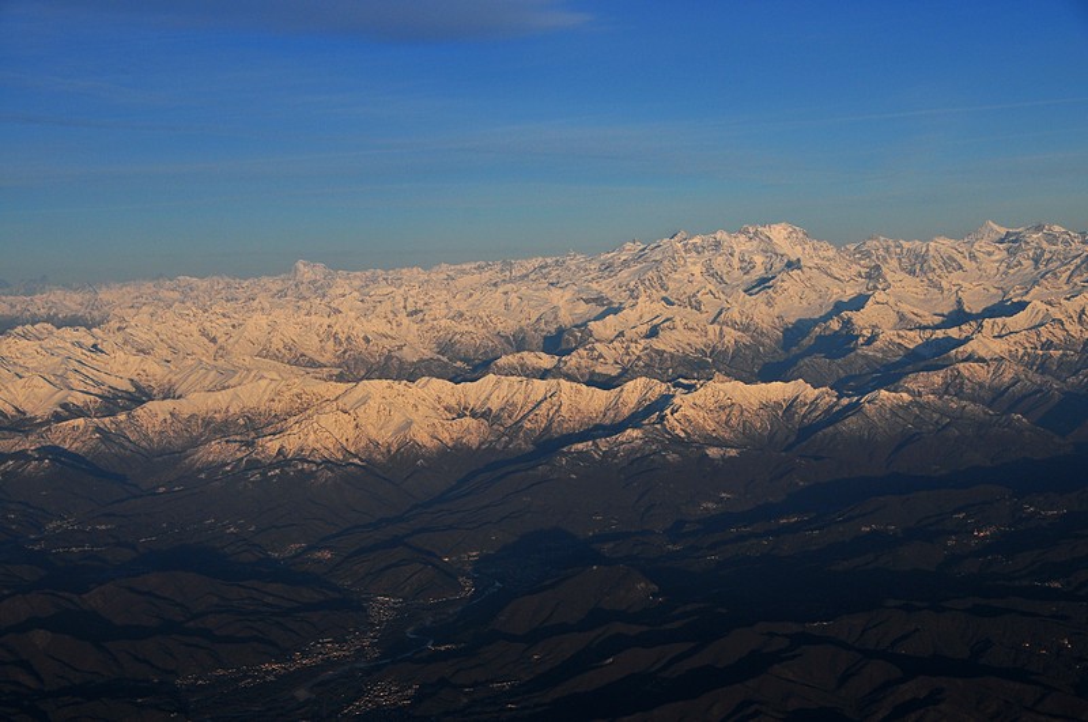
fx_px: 1901
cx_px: 544
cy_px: 361
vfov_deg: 21.5
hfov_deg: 31.9
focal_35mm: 63
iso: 200
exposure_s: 1/1000
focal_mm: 42
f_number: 8
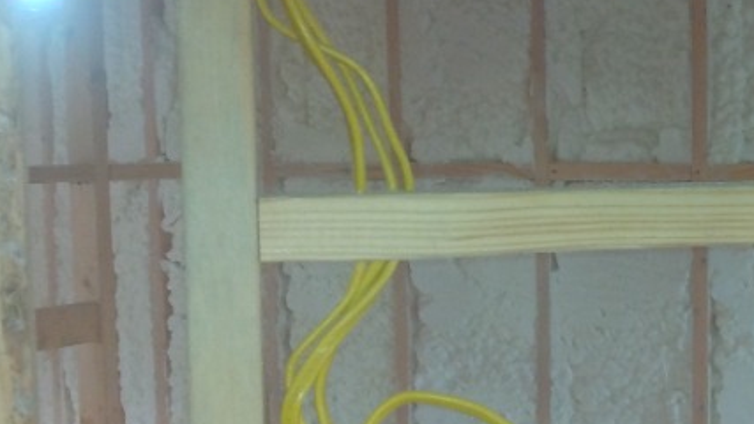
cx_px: 706
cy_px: 251
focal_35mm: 47
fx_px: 939
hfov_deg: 39.8
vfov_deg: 25.4
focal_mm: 3.54
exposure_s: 1/30
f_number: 2
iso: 375
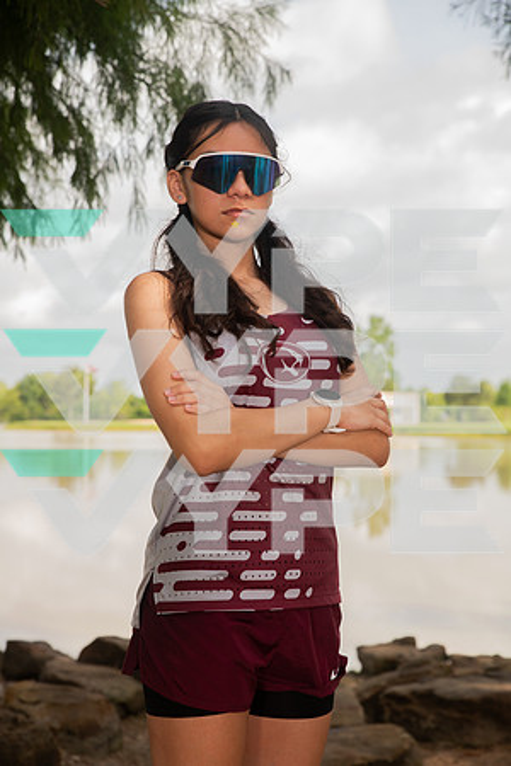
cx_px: 256
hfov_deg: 20.9
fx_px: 1384
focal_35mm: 65
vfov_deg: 31.0
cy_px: 383
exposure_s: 1/320
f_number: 6.3
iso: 200
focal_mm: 65
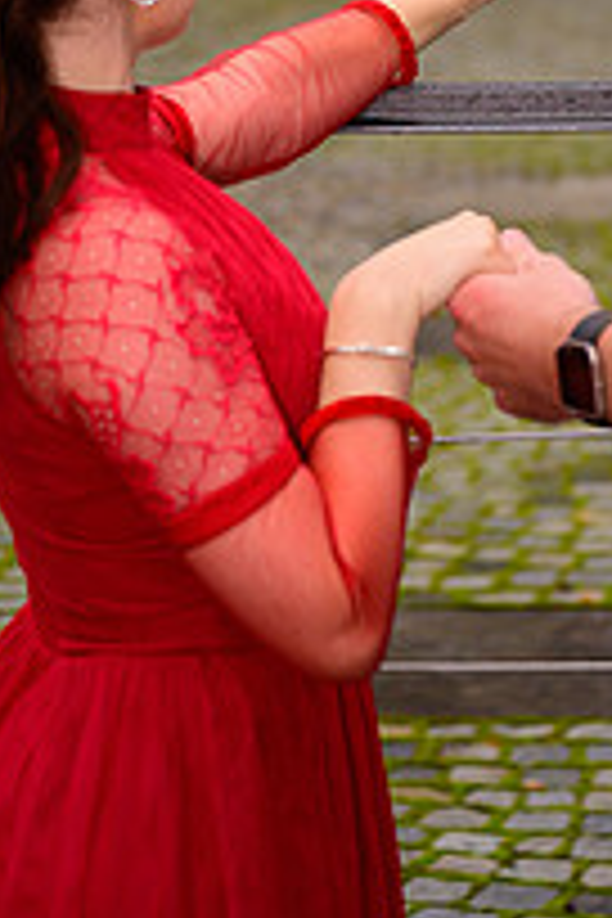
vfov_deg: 15.4
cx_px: 470
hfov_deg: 10.5
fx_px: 3315
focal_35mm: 130
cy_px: -81
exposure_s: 1/1250
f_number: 3.2
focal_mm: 59
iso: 400
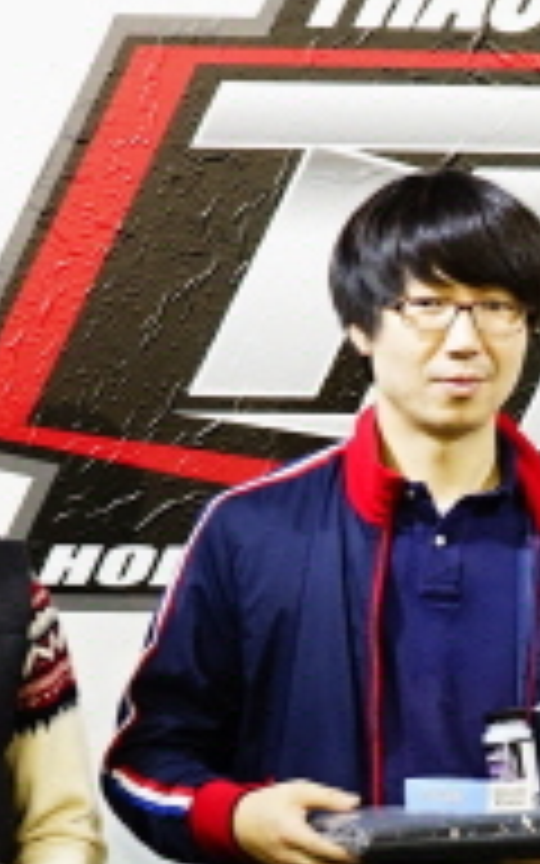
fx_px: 5274
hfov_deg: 5.8
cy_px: 778
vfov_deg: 9.3
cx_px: 662
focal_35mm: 224
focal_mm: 44
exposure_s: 1/50
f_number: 5.6
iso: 1250
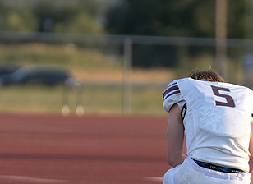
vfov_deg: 1.8
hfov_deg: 2.4
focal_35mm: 832
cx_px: 226
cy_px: 134
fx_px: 6015
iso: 100
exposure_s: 1/640
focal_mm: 200
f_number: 2.8
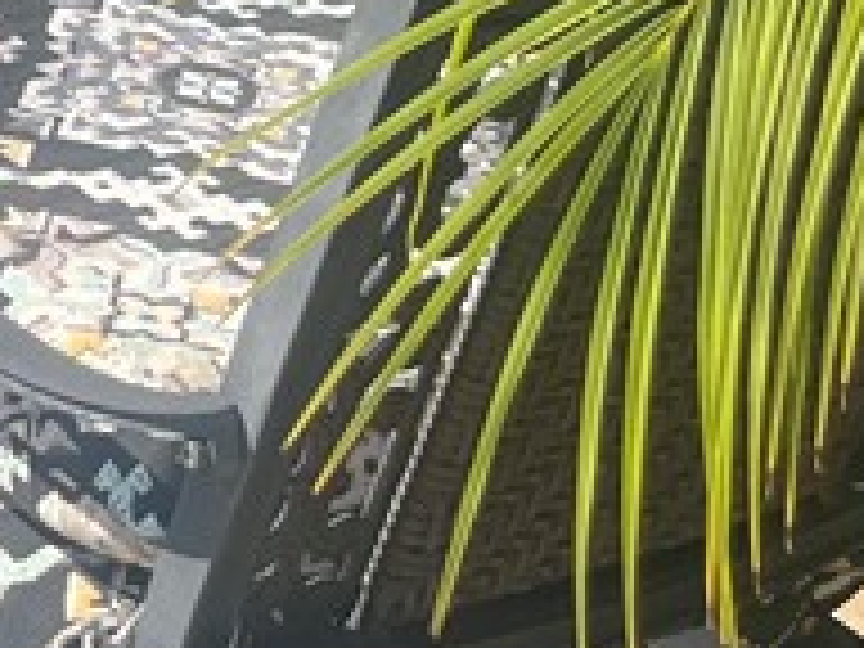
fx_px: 3469
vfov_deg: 9.7
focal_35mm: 139
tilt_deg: -10.5
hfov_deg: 13.0
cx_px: -652
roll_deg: -1.0
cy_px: -806
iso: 50
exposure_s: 1/1294
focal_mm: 5.1
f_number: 1.6
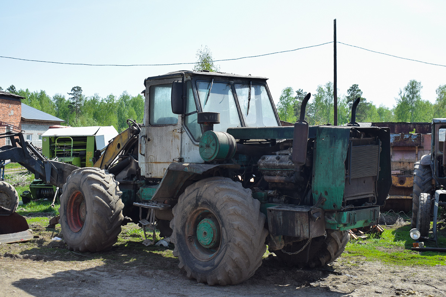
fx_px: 539
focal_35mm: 44
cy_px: 148
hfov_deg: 45.0
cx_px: 223
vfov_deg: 30.8
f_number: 5.6
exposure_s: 1/500
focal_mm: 29
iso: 200
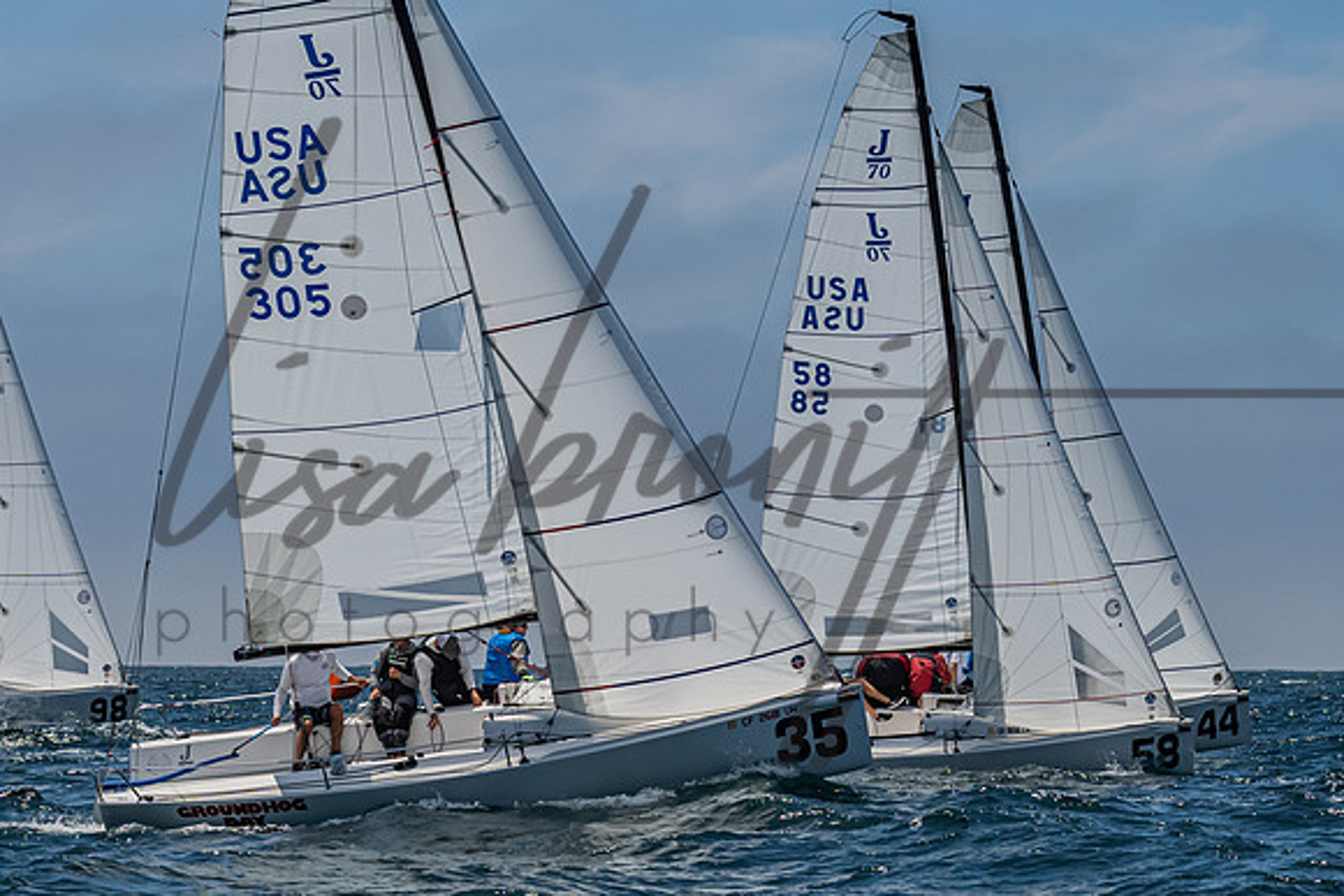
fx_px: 6953
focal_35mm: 186
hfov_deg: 11.0
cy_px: 654
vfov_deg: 7.4
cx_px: 486
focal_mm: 92
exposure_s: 1/3200
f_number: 6.3
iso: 400
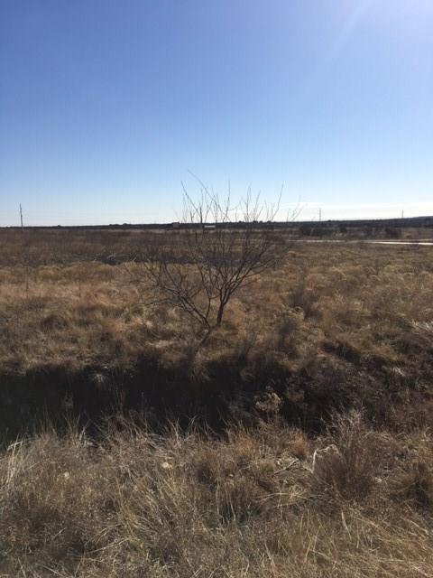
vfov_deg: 61.7
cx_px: 216
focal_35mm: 29
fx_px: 484
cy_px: 289
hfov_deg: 48.2
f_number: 2.2
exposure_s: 1/2747
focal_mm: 4.15
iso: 25
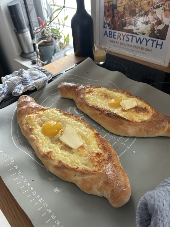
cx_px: 85
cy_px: 114
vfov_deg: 67.3
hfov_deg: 53.1
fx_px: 170
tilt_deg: -40.9
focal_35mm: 26
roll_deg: +4.2
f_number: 1.5
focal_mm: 5.7
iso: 320
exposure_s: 1/60
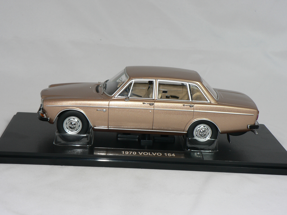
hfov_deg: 28.6
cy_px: 108
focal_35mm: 68
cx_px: 144
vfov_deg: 21.6
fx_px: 564
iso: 80
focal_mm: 11.4
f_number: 3.2
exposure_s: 1/60
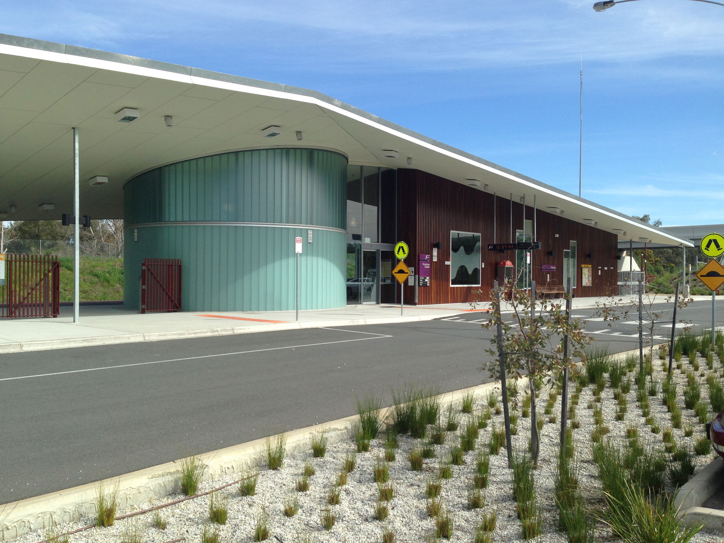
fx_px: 690
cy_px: 272
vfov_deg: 42.9
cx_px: 362
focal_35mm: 33
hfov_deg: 55.4
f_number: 2.4
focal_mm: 4.13
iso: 50
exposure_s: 1/1153
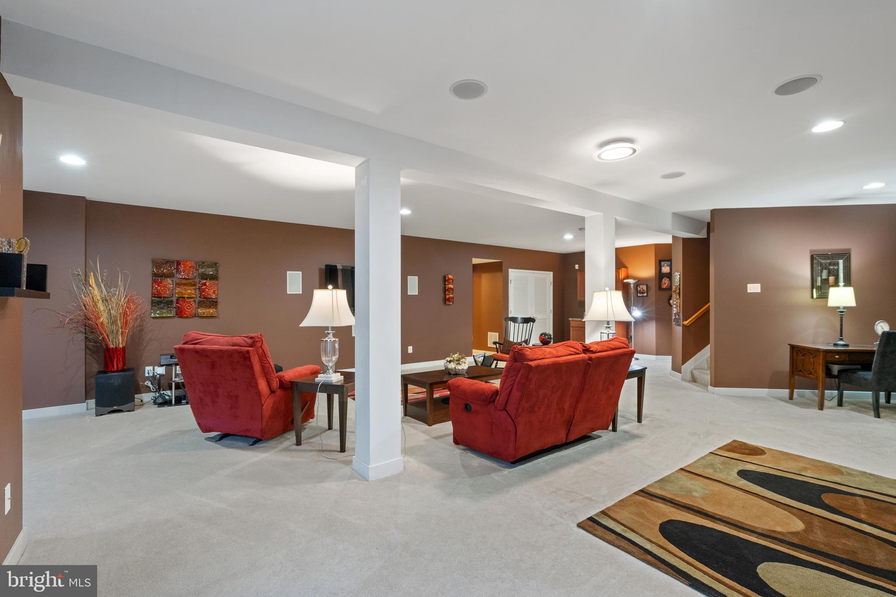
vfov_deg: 73.7
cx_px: 448
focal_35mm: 16
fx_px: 398
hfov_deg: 96.7
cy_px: 298
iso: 800
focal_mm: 16
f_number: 8
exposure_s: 1/2
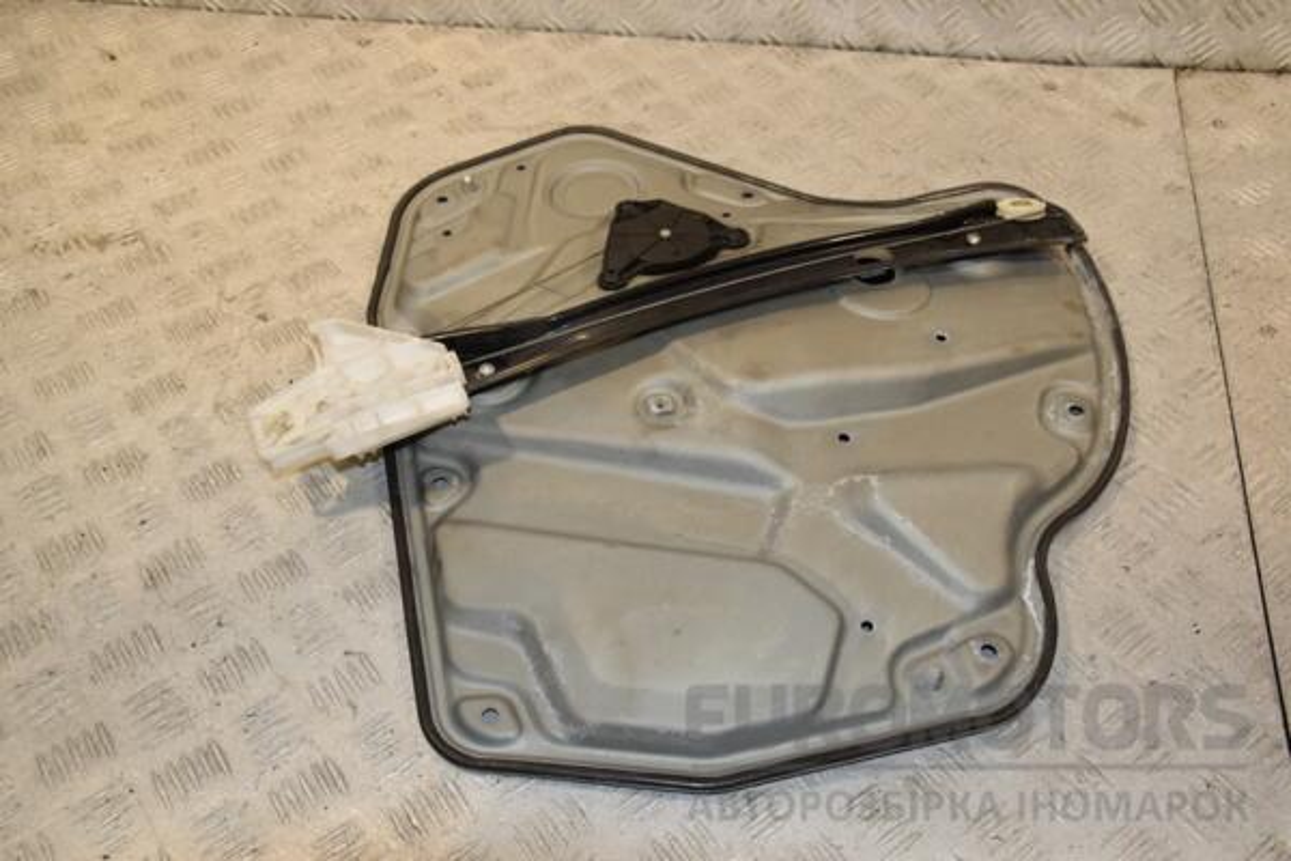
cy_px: 430
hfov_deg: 53.1
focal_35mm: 36
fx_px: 1291
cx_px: 646
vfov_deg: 36.9
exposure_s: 1/200
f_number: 7.1
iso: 800
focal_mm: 24
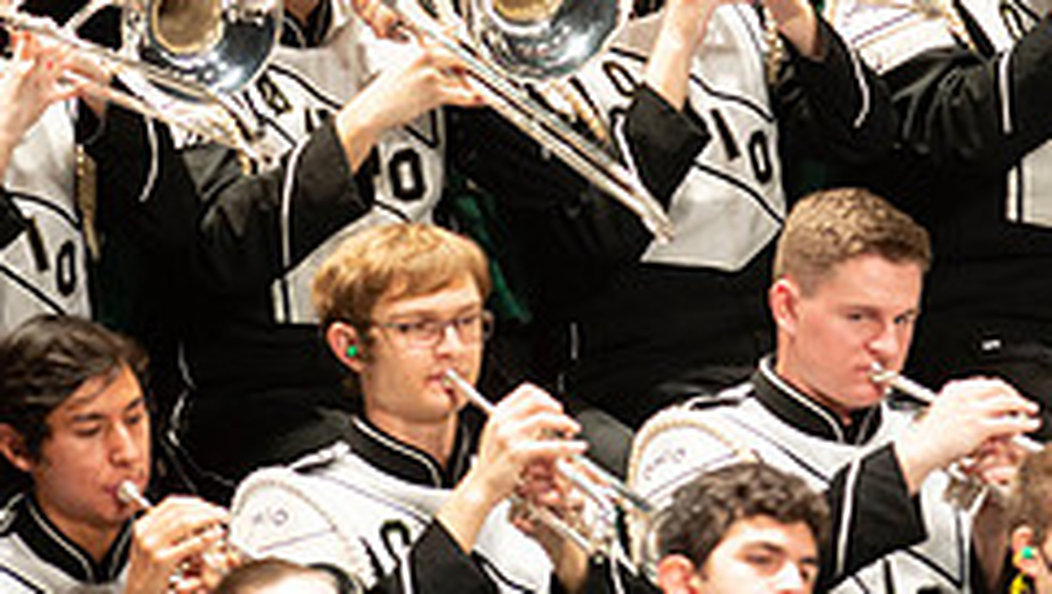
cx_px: 659
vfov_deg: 1.6
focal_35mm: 755
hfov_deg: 2.9
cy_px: -231
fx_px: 21077
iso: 3200
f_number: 2.8
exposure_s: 1/500
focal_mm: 300
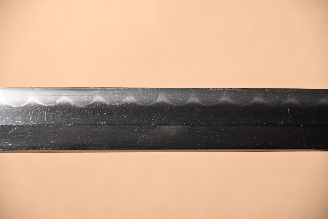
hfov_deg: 18.4
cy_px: 110
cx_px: 164
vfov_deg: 12.3
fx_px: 1011
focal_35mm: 111
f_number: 5.3
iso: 100
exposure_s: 1/2
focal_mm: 74
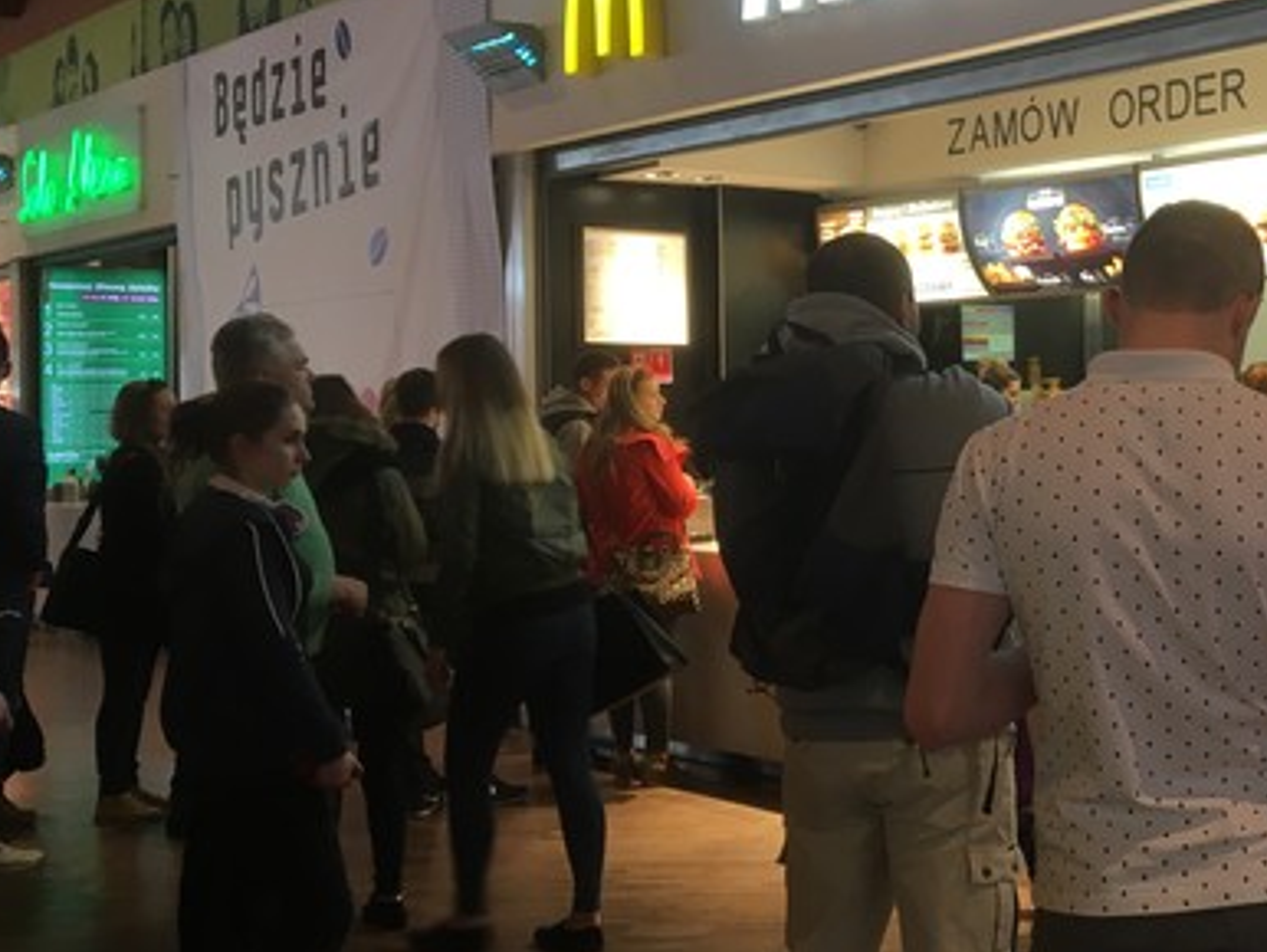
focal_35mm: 55
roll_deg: +0.8
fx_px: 2014
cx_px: 1150
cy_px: 391
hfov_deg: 33.0
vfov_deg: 26.5
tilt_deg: +1.7
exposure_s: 1/33
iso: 64
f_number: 2.2
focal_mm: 4.15
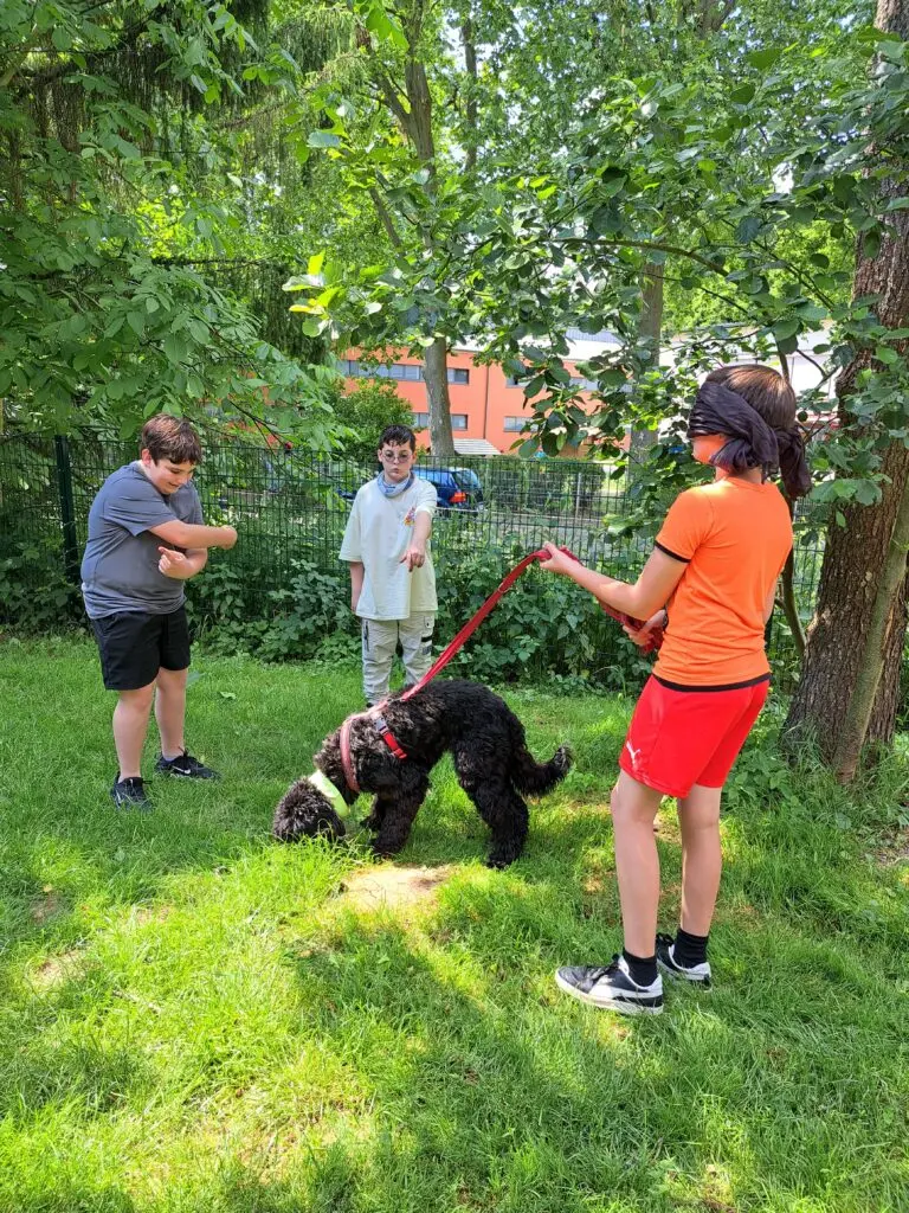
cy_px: 606
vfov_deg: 71.6
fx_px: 840
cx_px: 454
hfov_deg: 56.8
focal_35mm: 24
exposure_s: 1/151
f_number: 1.8
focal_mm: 5.23
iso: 50
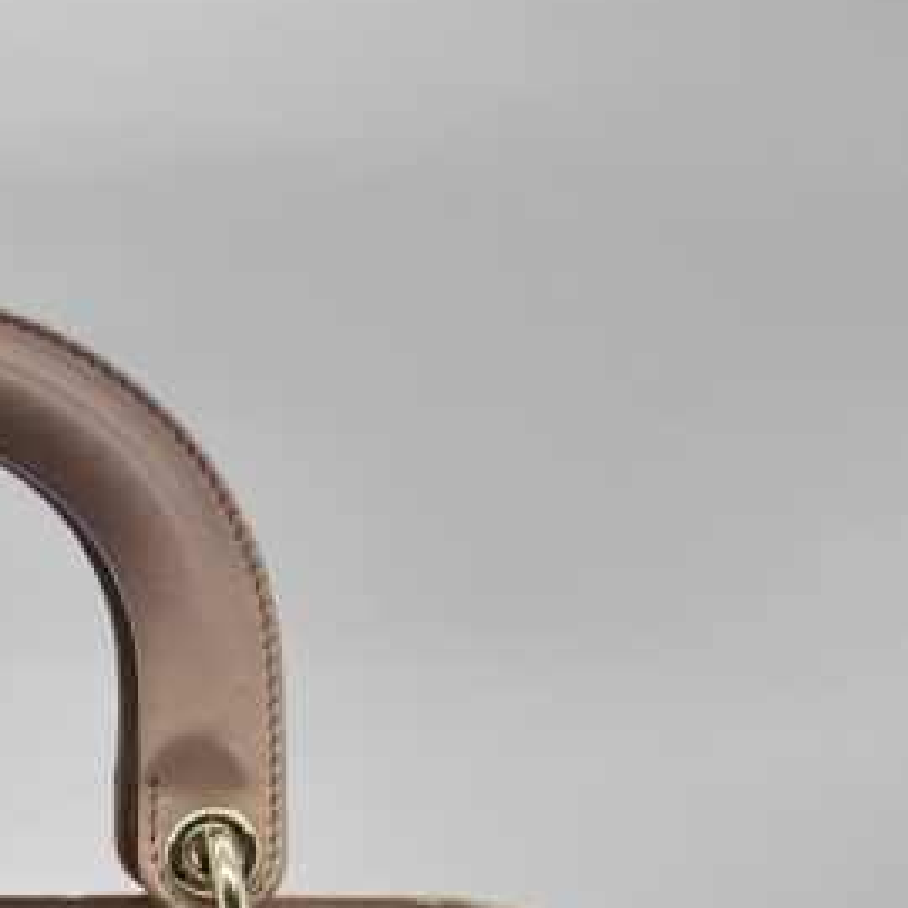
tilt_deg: -8.4
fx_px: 2582
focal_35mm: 87
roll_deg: -0.4
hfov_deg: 19.0
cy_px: 1214
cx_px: -121
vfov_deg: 18.4
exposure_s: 1/138
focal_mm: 5.7
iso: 32
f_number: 1.5
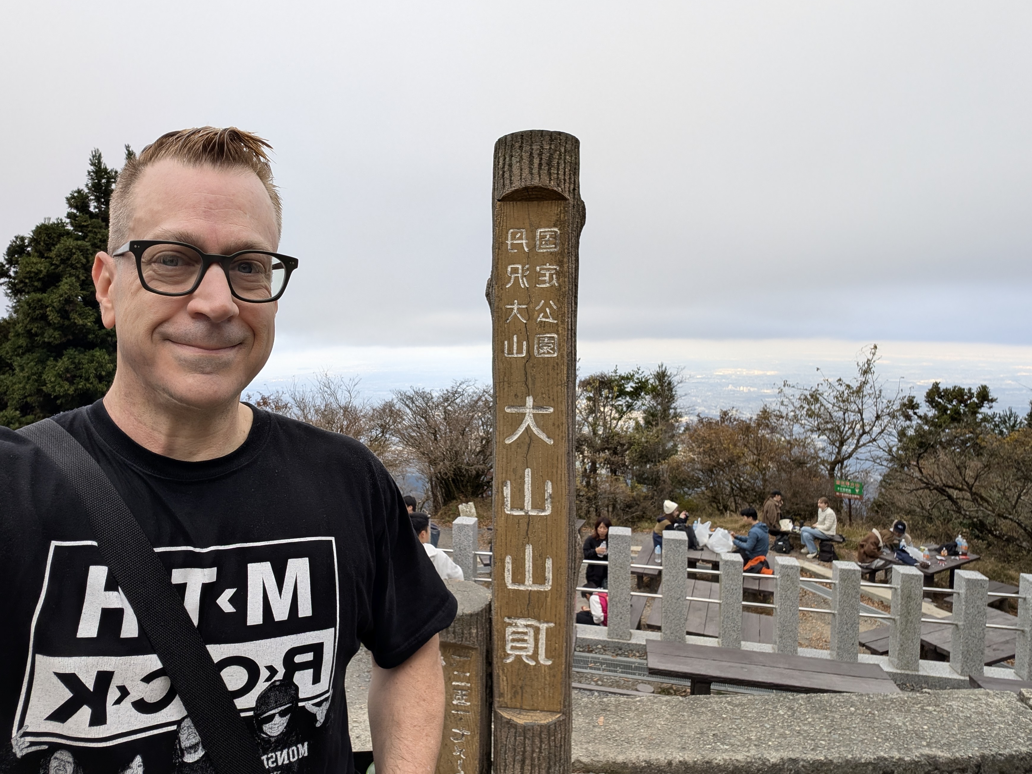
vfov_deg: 68.7
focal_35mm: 19
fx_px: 566
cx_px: 496
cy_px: 376
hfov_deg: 84.6
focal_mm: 2.71
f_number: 2.2
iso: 52
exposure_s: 1/241
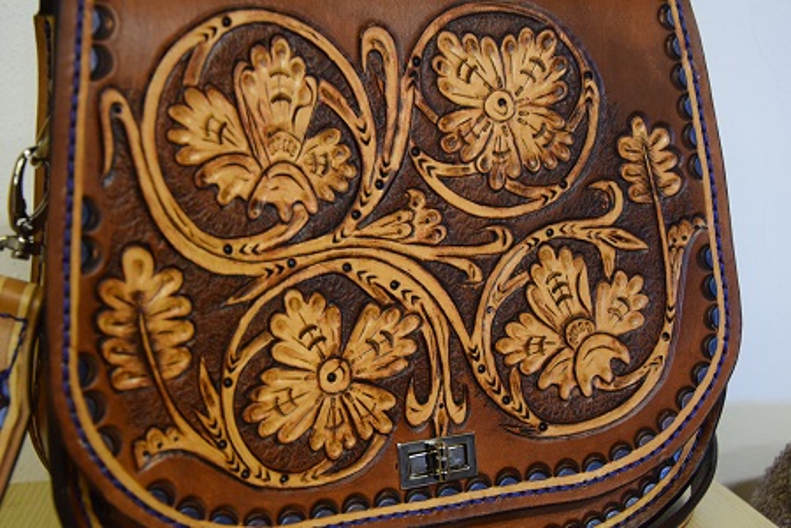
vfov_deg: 28.1
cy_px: 264
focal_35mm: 48
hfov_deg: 41.1
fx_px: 1055
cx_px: 396
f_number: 4.2
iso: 1250
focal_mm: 32
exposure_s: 1/30
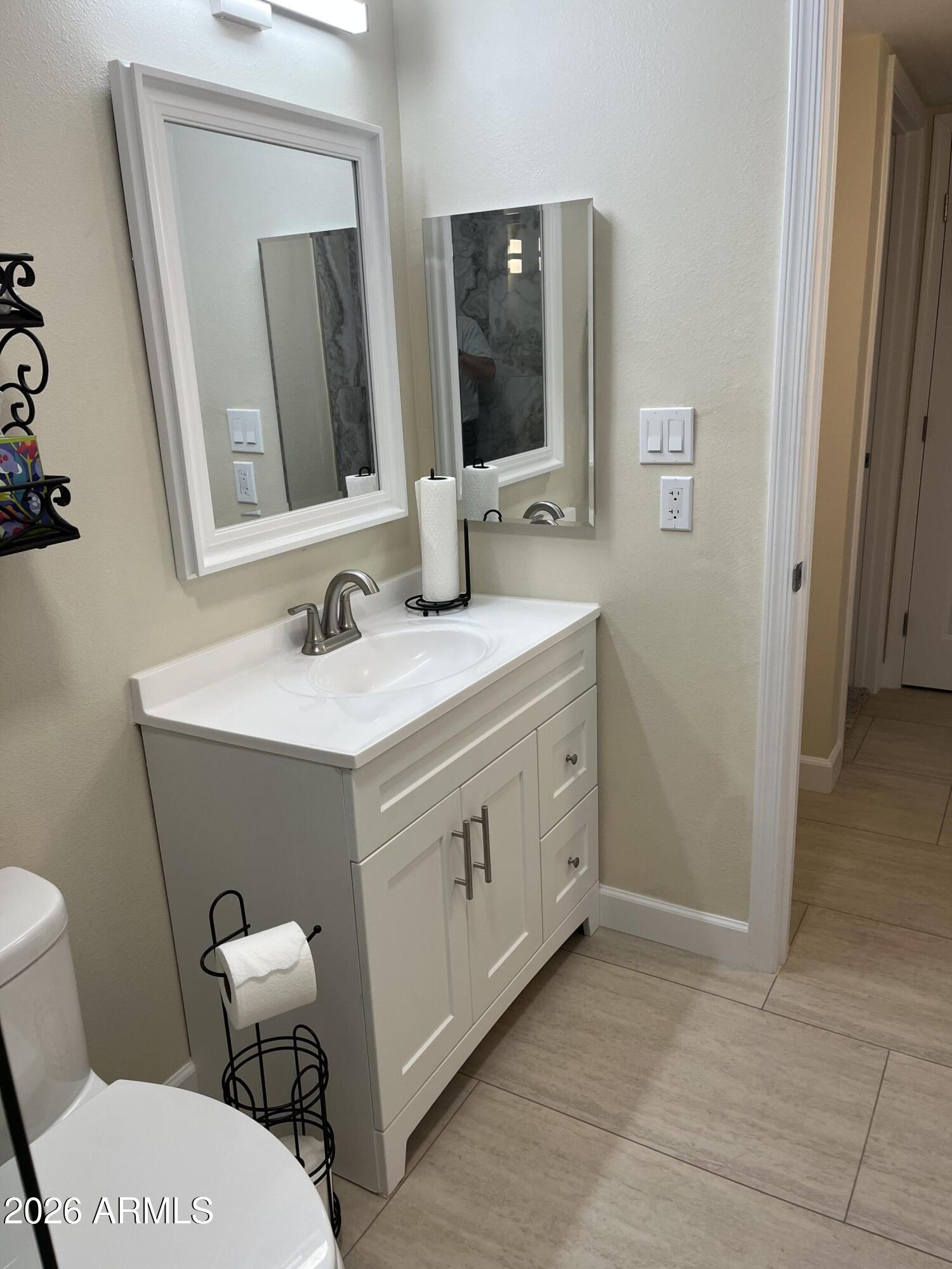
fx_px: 953
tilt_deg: -16.7
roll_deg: +2.4
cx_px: 476
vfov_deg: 67.3
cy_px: 634
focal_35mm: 26
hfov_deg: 53.1
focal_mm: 5.1
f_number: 1.6
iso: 64
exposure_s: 1/120
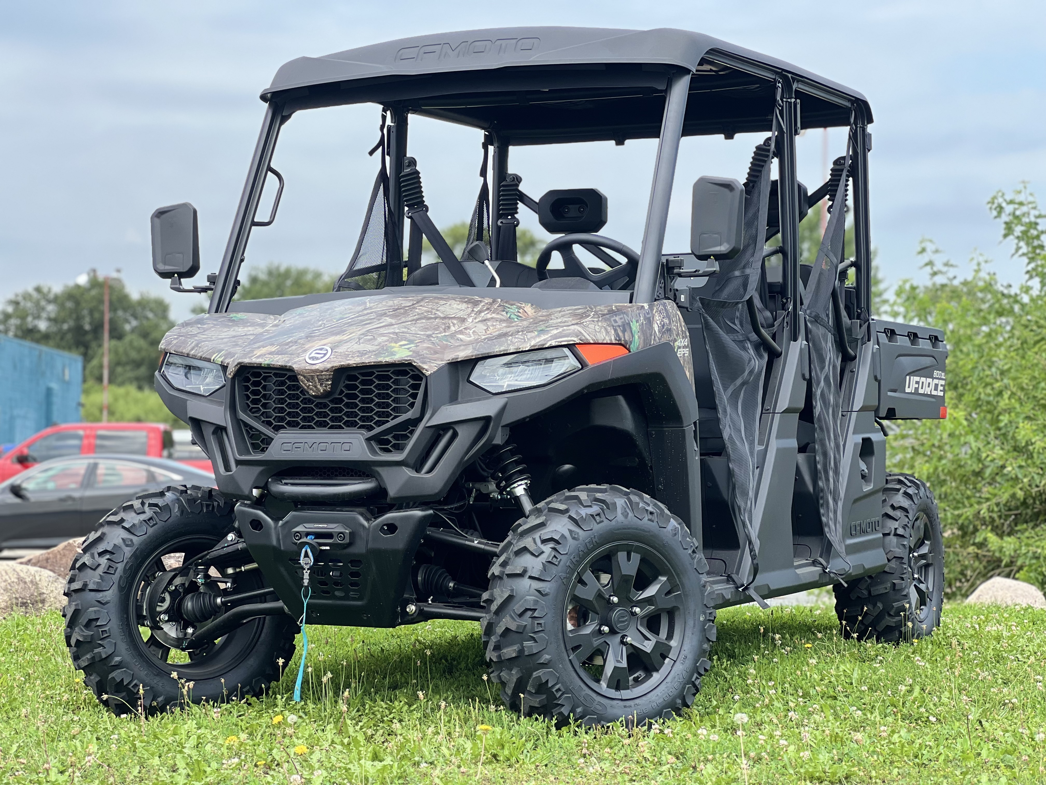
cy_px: 392
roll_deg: -0.2
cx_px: 523
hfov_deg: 25.3
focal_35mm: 77
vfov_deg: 19.1
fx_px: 2327
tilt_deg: +2.4
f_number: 2.8
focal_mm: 9
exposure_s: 1/187
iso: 25
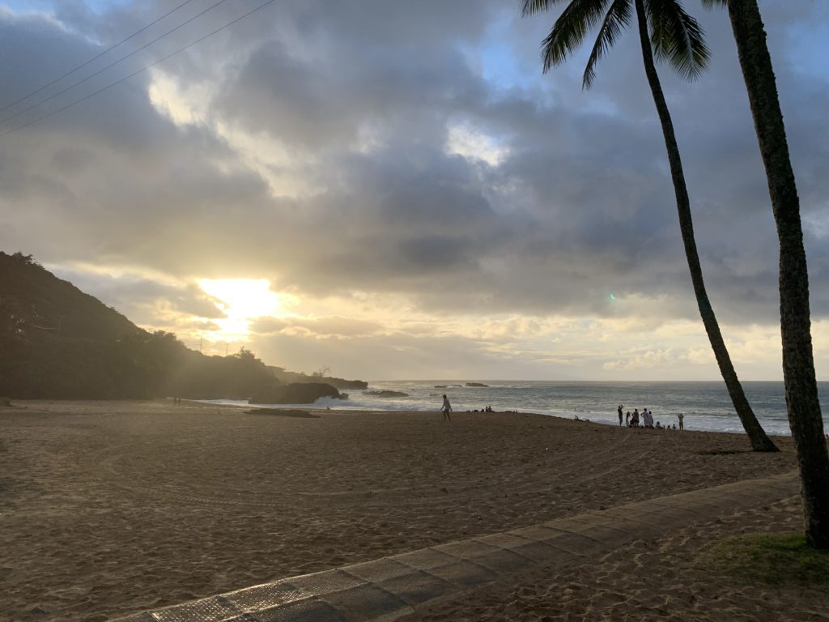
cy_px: 311
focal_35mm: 26
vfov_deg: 53.1
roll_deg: -0.3
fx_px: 623
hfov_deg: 67.3
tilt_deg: +7.3
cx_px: 414
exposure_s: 1/1718
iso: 25
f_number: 1.8
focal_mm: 4.25
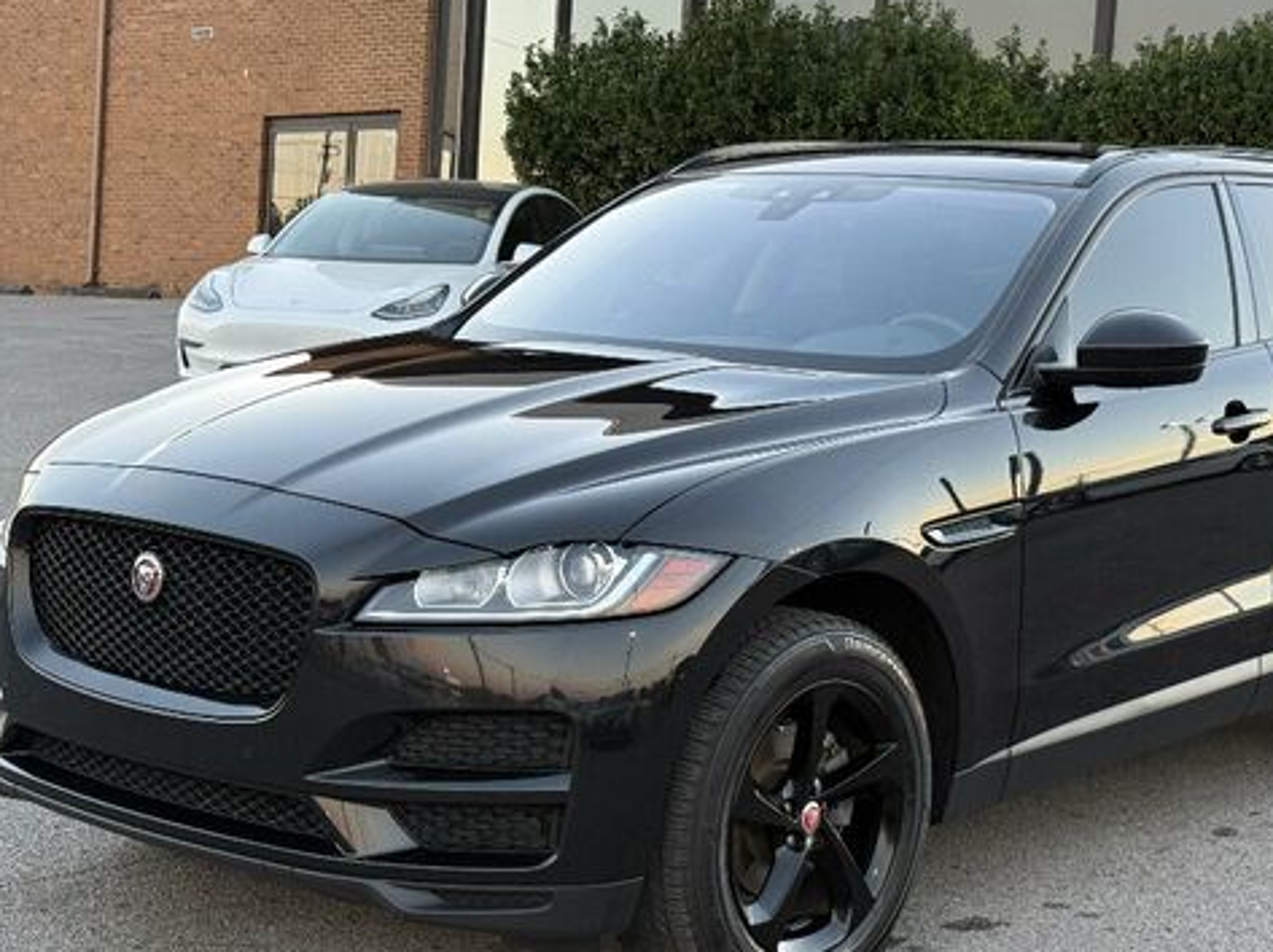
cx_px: 751
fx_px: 2389
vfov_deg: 22.5
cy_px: 543
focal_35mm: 65
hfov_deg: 29.8
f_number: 1.78
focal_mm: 6.76
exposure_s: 1/60
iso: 125
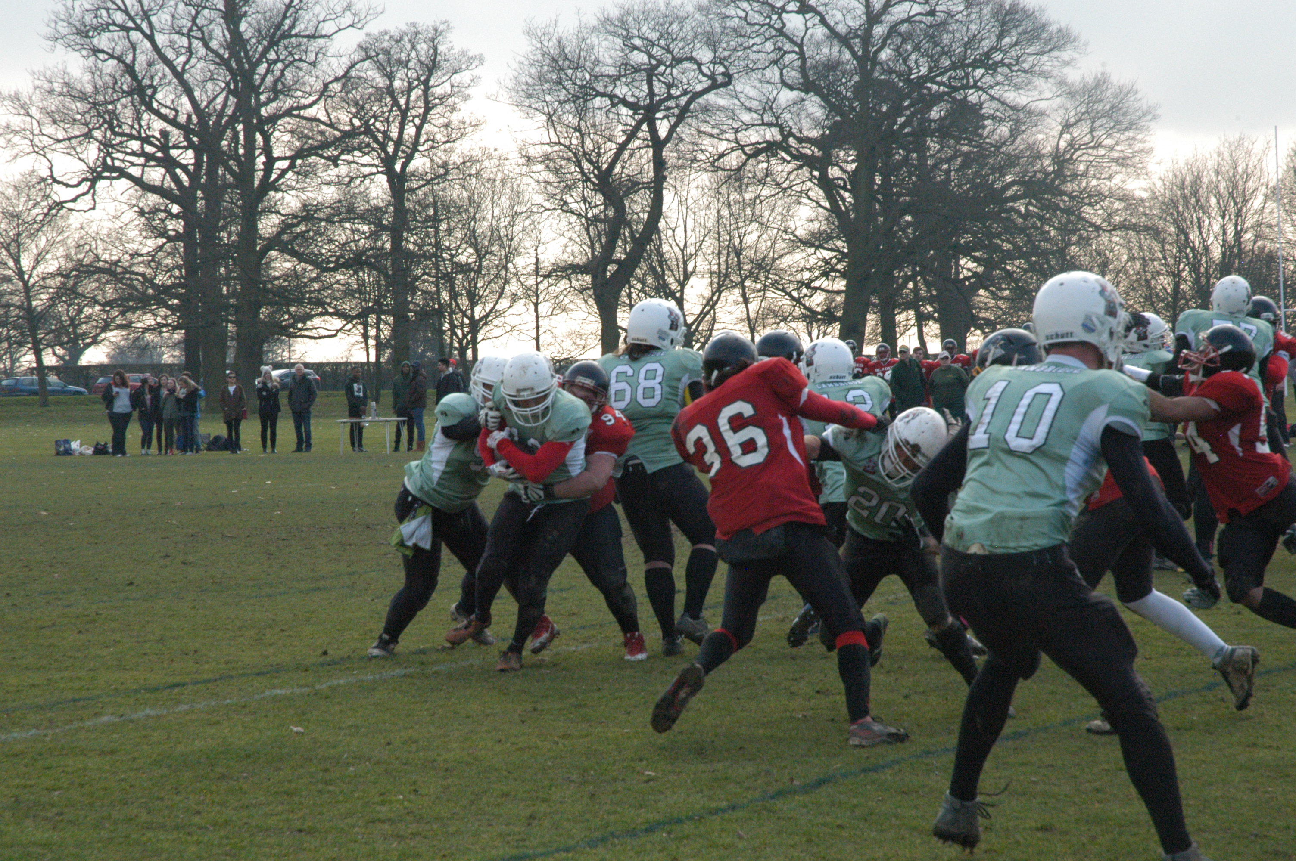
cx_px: 648
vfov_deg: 13.0
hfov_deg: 19.5
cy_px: 430
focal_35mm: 105
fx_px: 3777
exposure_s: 1/640
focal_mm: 70
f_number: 13
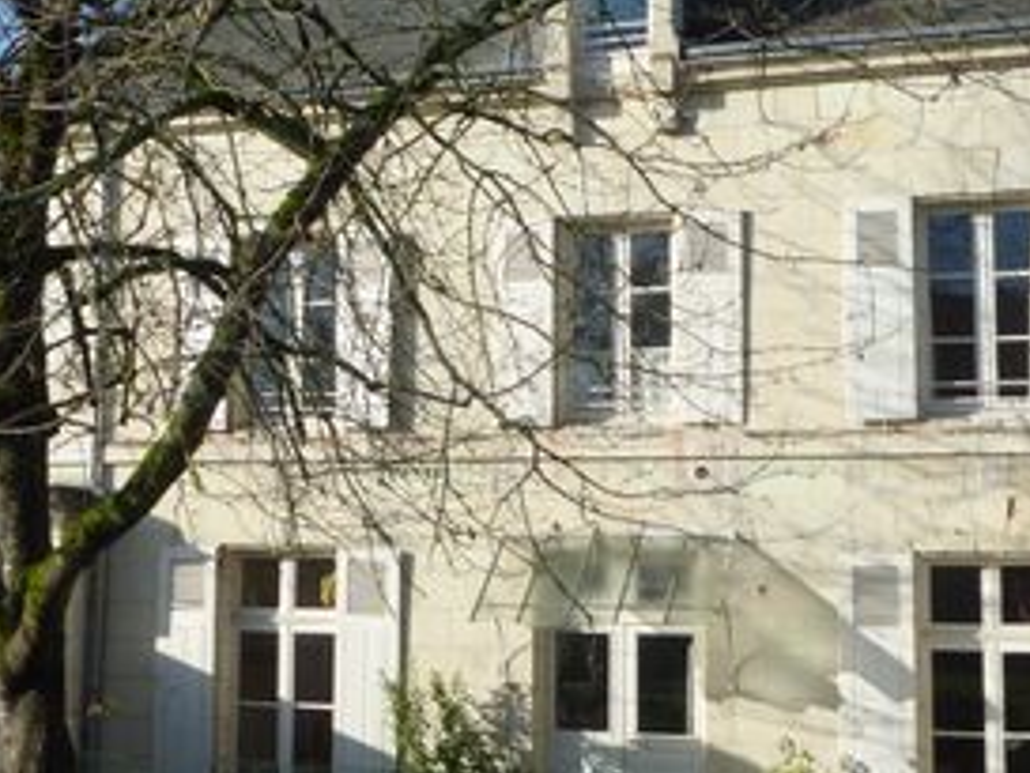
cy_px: 392
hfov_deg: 34.8
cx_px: 426
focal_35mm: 55
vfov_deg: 26.6
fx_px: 1637
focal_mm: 4.1
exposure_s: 1/400
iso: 80
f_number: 4
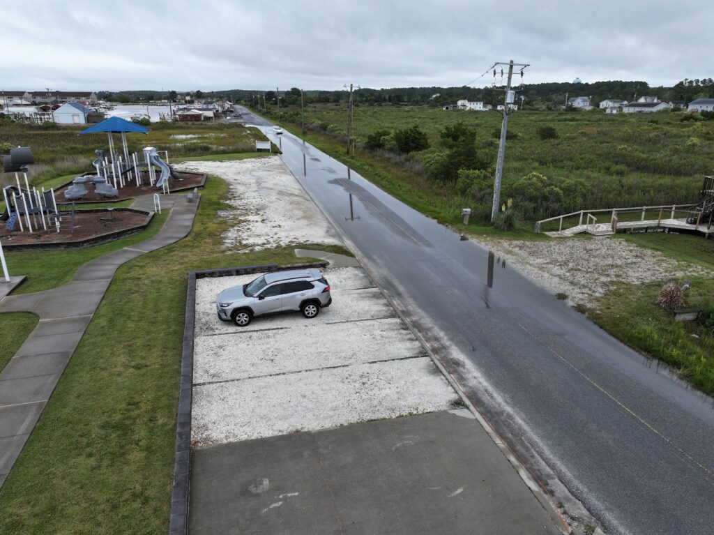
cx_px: 357
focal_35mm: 24
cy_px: 268
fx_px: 495
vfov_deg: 56.8
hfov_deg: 71.6
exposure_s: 1/800
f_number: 2.8
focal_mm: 12.29
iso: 100
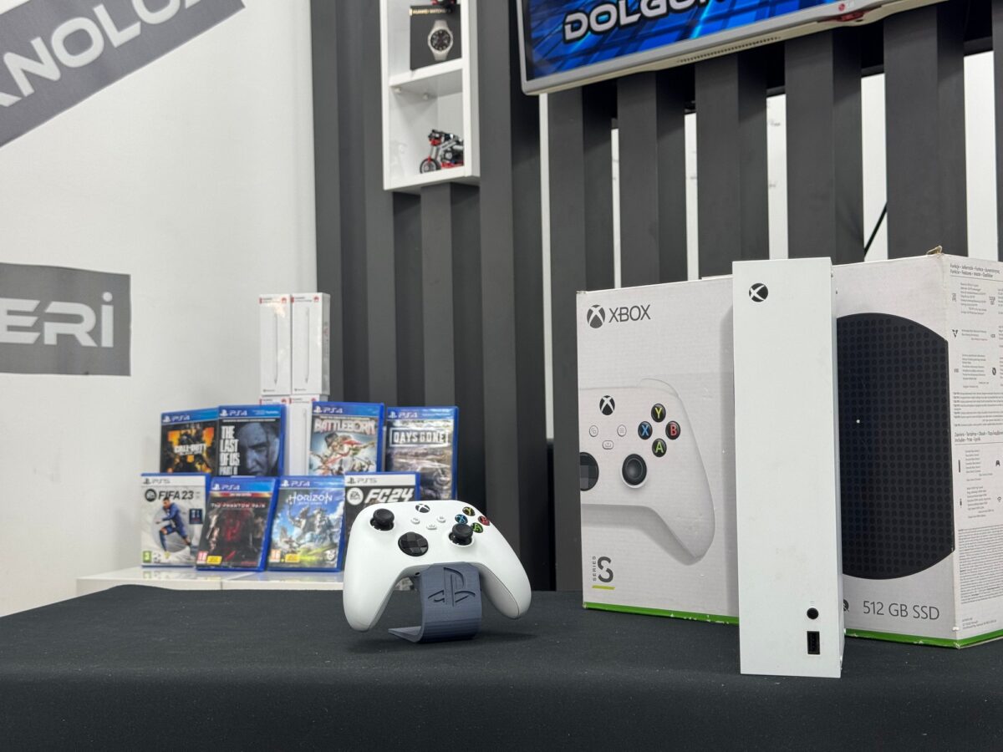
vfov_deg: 30.3
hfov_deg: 39.7
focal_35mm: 48
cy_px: 376
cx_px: 502
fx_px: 1391
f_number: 1.78
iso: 64
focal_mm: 6.76
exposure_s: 1/50
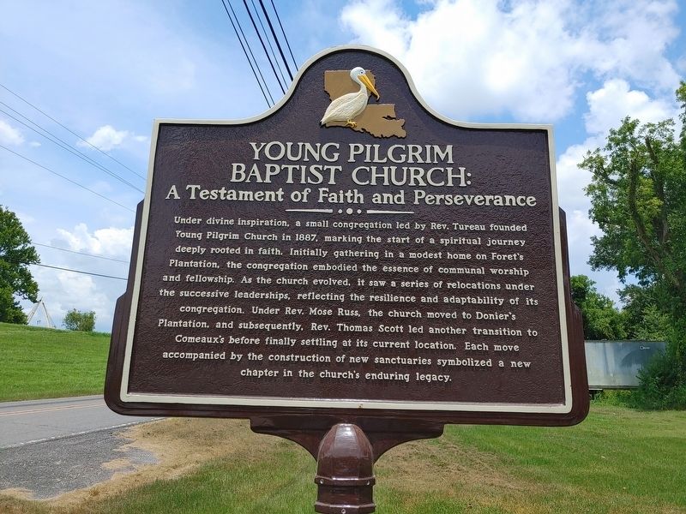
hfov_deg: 67.3
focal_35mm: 26
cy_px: 257
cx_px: 343
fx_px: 515
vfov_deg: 53.1
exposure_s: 1/2128
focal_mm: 4.81
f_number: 1.8
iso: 50
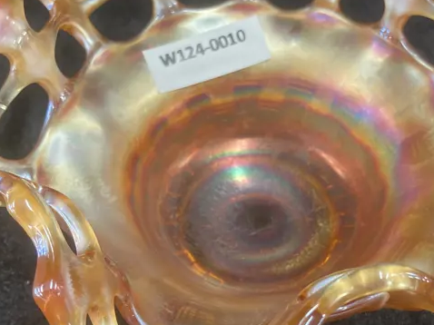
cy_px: 184
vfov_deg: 24.4
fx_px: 752
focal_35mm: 60
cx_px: 252
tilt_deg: -51.8
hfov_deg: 32.1
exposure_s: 1/50
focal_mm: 3.99
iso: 160
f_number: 1.8
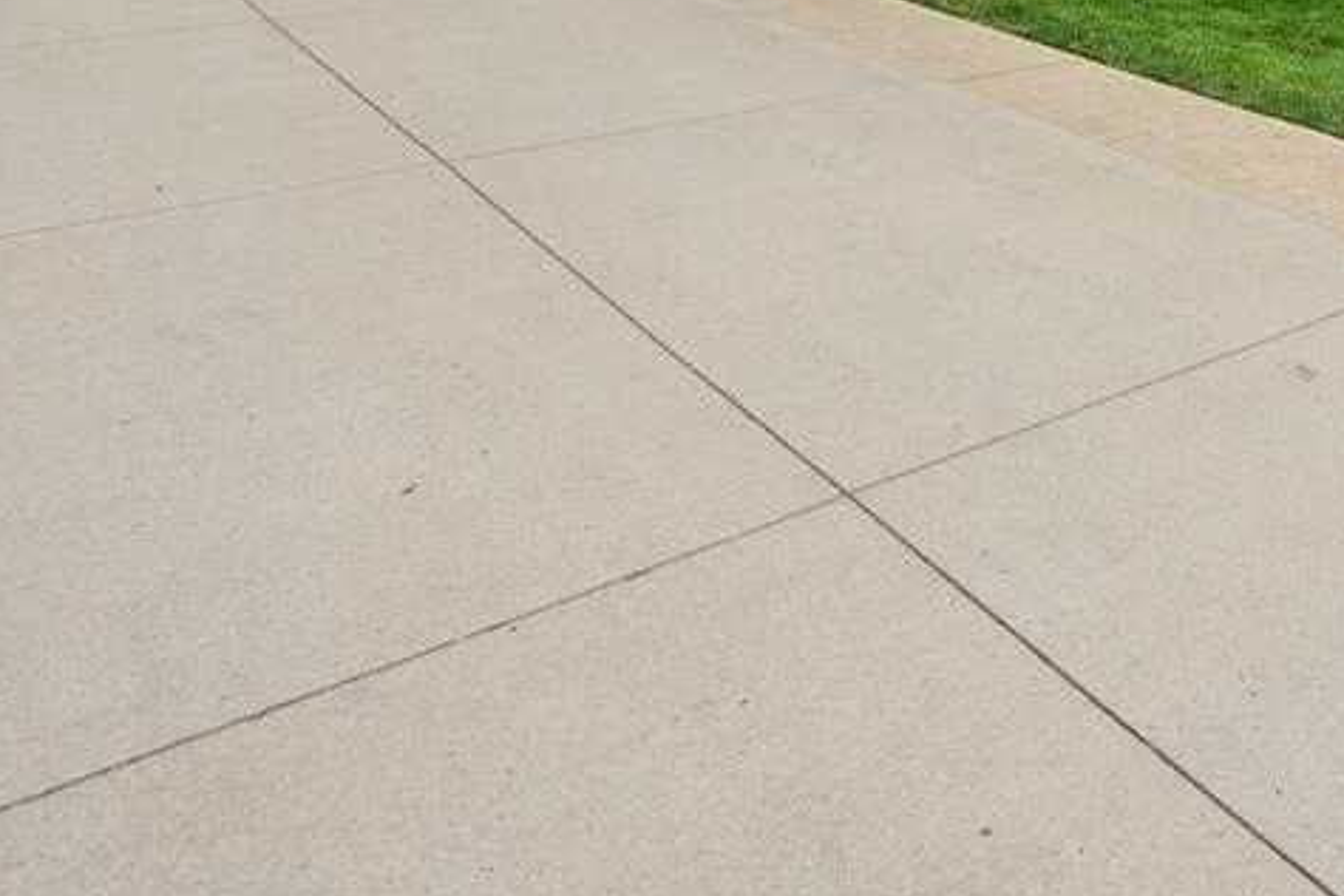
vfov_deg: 30.1
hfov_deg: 45.4
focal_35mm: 38
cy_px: -167
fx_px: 1419
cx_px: 1236
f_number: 7.1
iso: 100
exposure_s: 1/60
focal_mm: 12
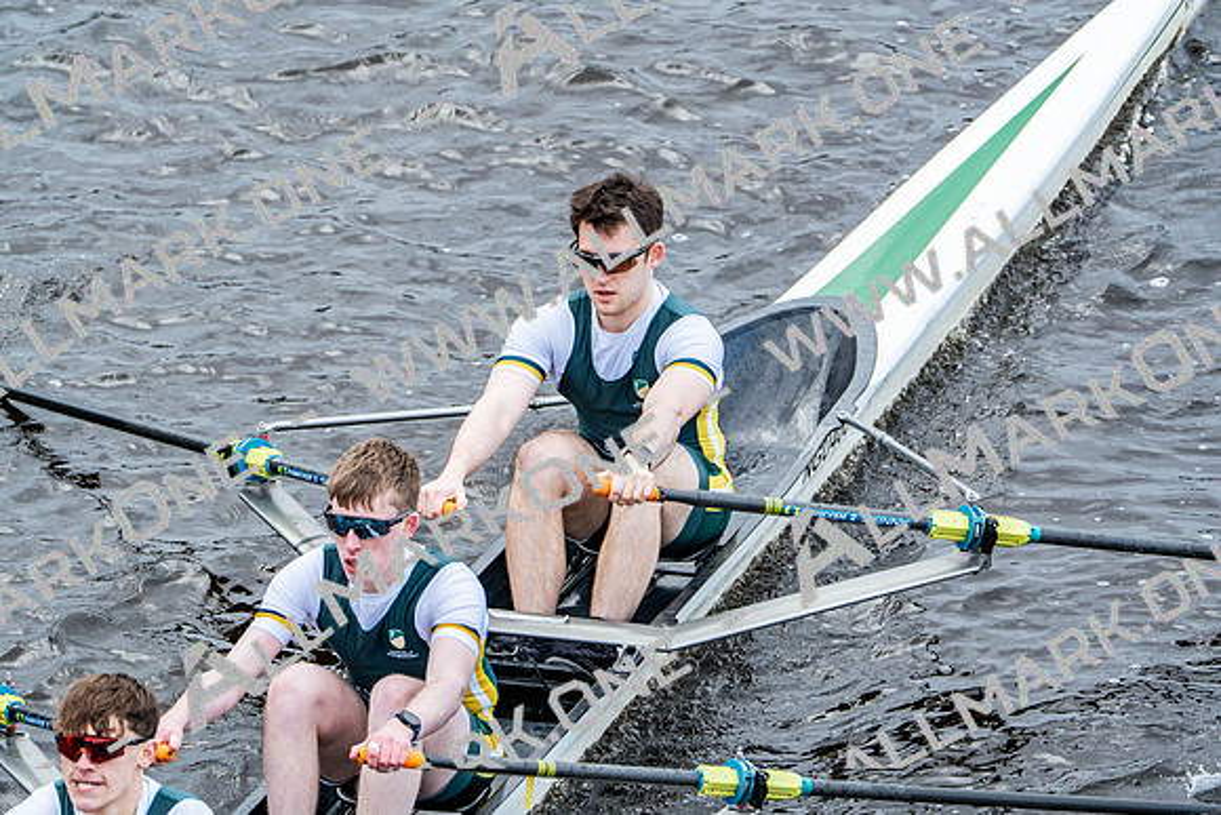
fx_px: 16215
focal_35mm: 478
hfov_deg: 4.3
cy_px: 408
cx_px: 610
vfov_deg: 2.9
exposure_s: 1/1250
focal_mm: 478
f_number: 6.3
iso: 1600
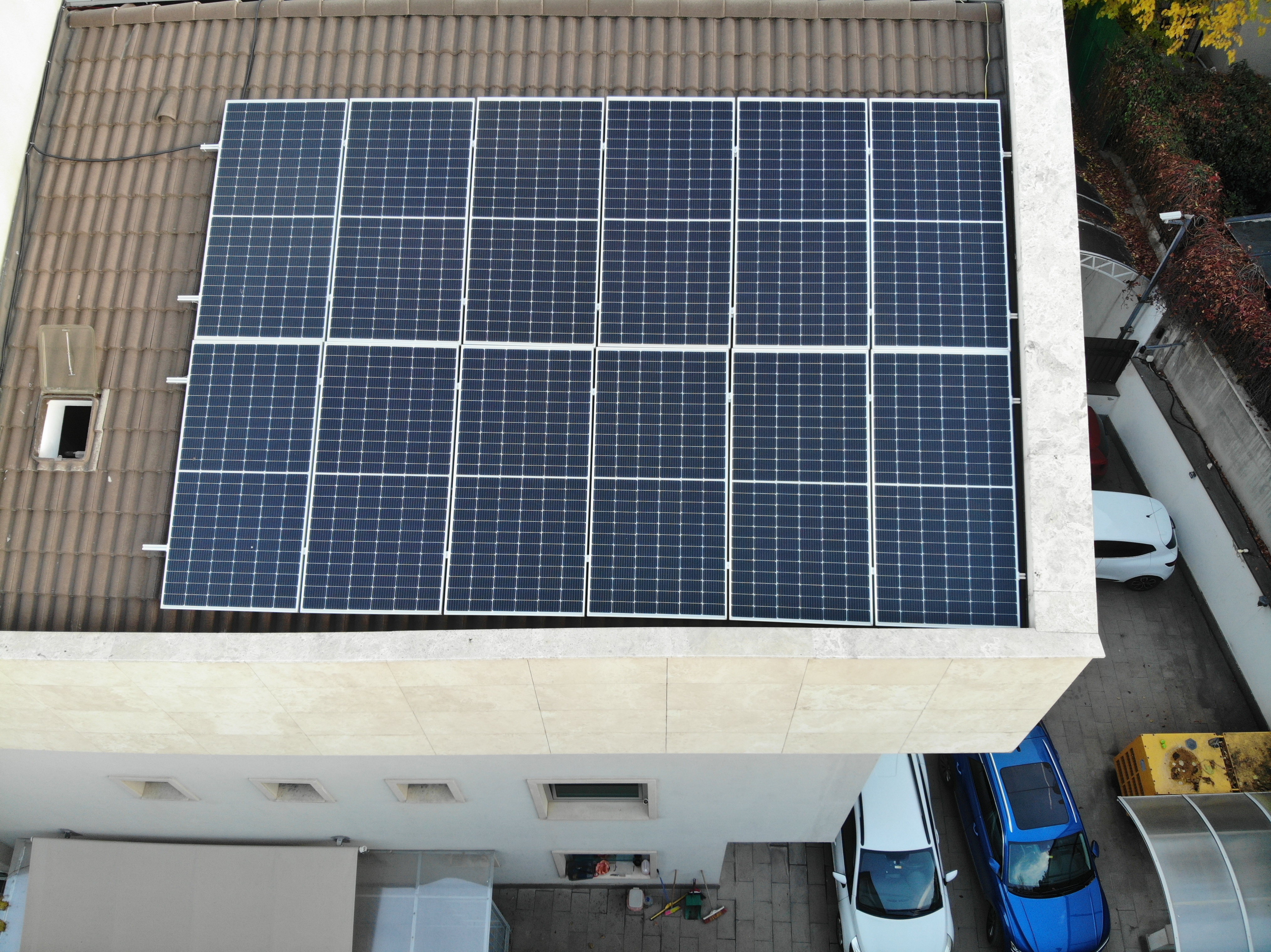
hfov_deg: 71.6
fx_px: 881
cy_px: 476
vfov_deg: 56.8
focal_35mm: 24
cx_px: 636
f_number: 2.8
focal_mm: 4.5
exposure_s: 1/37.8
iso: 100
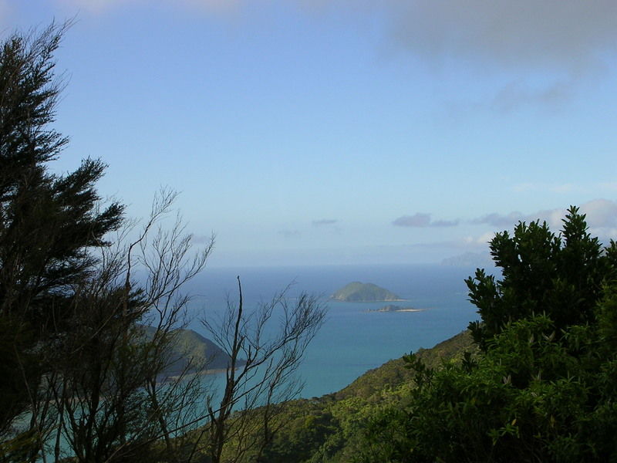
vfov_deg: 19.4
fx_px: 1355
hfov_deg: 25.7
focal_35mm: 76
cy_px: 232
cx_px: 308
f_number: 3.9
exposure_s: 1/668
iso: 50
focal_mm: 11.5
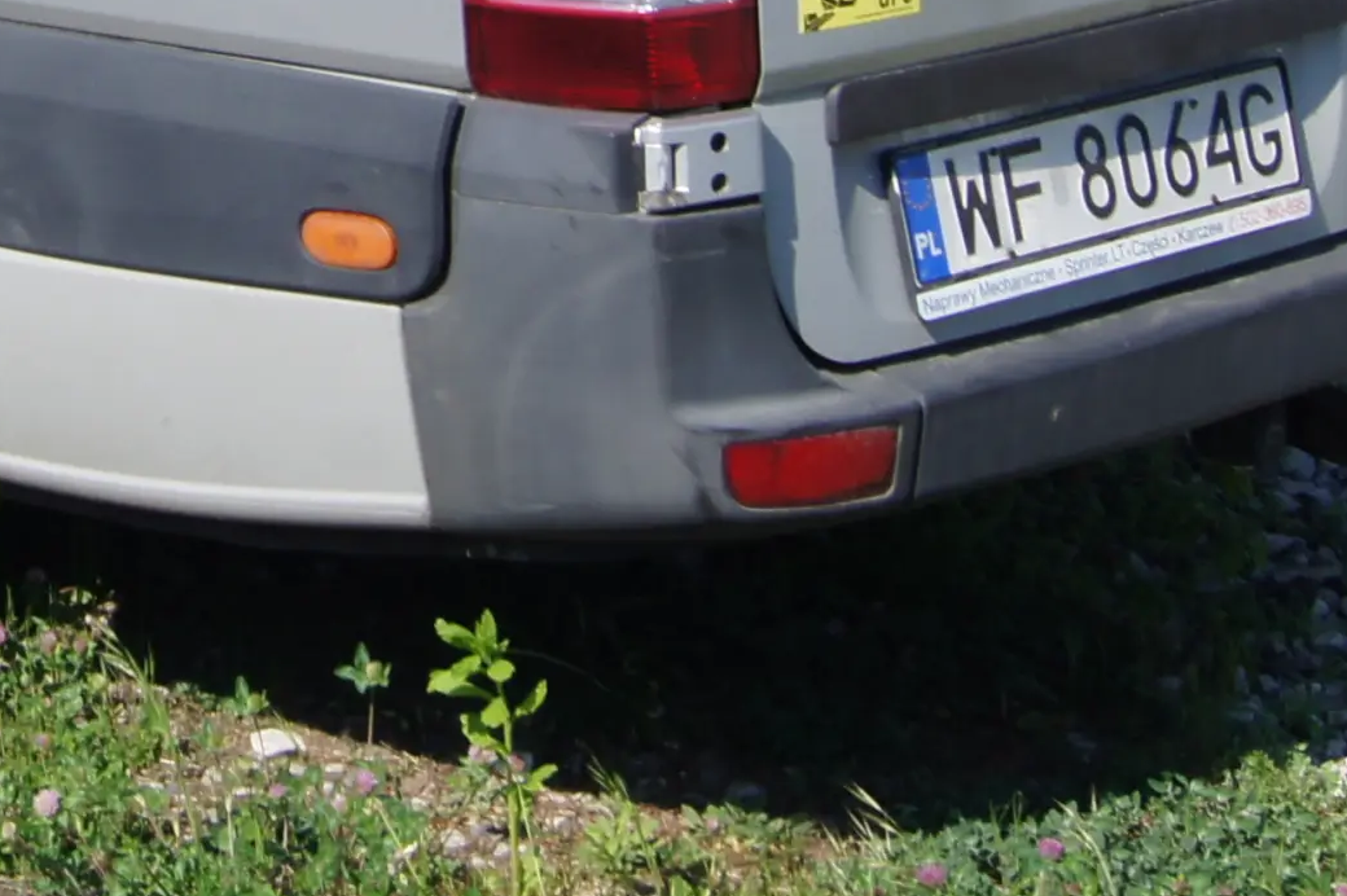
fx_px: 5384
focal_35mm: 144
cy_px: -713
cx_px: -260
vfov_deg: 9.1
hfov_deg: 13.9
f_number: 13
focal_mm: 26
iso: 100
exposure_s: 1/100
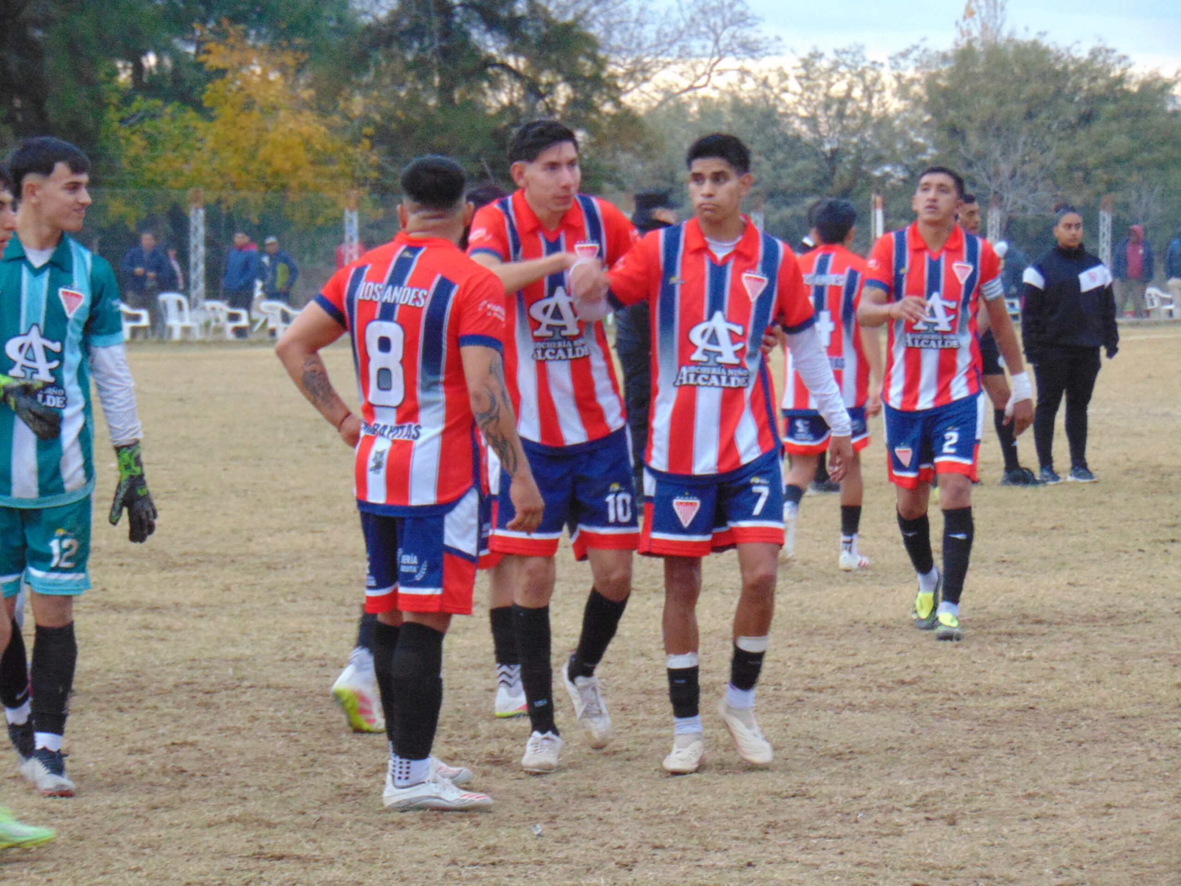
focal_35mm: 164
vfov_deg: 9.1
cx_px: 590
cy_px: 443
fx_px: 5595
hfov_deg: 12.0
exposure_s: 1/60
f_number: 4
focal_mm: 29.5
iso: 400
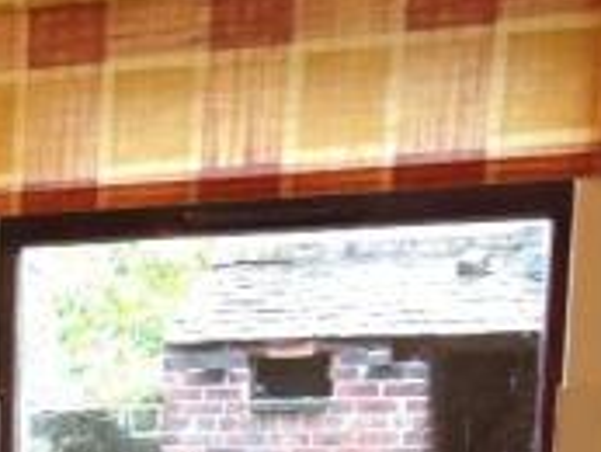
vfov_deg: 12.7
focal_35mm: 111
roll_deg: +1.9
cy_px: 683
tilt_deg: -8.8
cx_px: -259
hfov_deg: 16.4
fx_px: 1929
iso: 200
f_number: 2.4
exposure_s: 1/20
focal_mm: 4.12
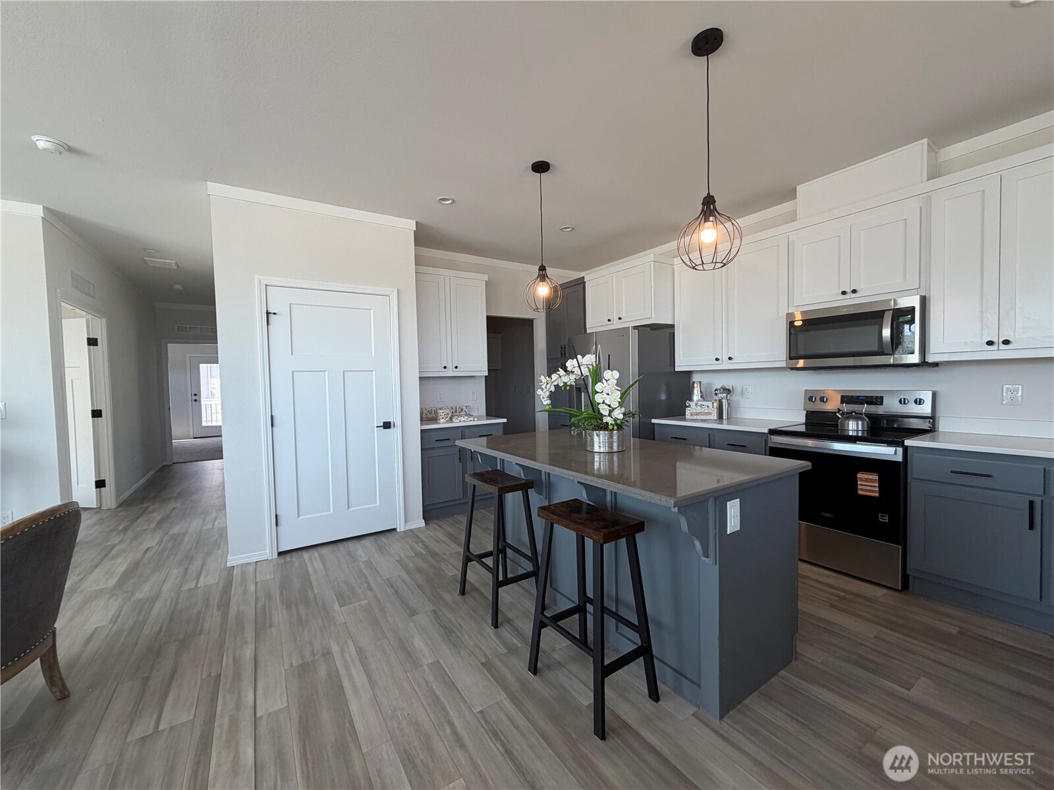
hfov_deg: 102.1
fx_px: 426
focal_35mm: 14
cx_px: 527
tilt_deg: -2.4
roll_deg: +1.7
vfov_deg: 85.7
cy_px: 395
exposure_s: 1/120
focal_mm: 2.22
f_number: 2.2
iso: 100
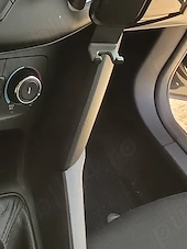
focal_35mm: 67
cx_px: -11
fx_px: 483
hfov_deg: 21.0
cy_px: 58
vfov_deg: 28.5
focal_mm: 1.65
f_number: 2.2
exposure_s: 1/100
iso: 131
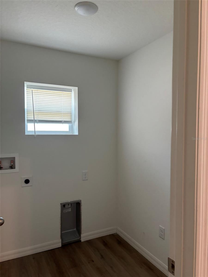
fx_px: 208
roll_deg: -2.0
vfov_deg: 67.3
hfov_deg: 53.1
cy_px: 138
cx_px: 104
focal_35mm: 26
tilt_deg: -2.3
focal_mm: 5.96
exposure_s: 1/60
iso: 200
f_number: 1.6
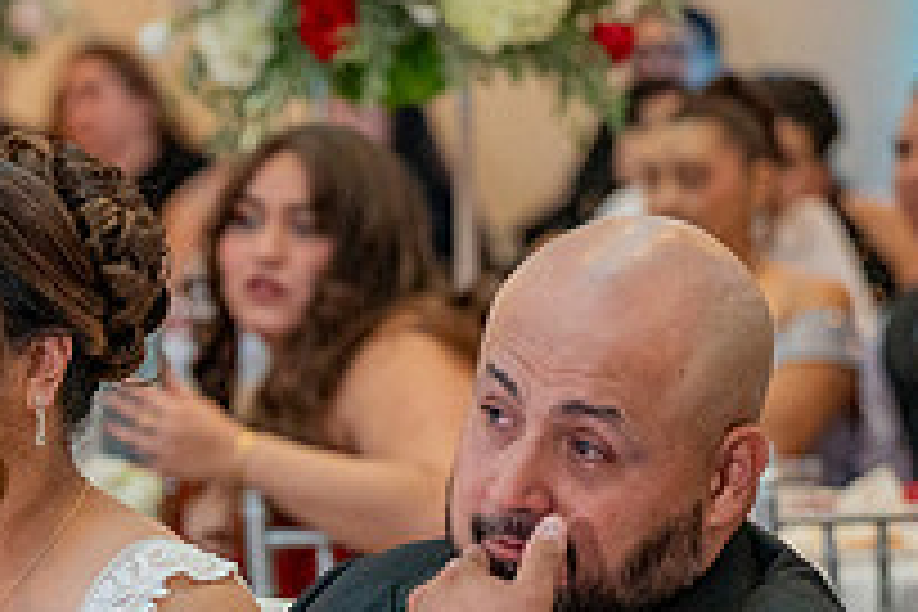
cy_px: 772
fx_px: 7088
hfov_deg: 7.4
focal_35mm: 278
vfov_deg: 4.9
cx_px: -122
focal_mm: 98
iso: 1600
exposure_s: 1/200
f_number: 3.2
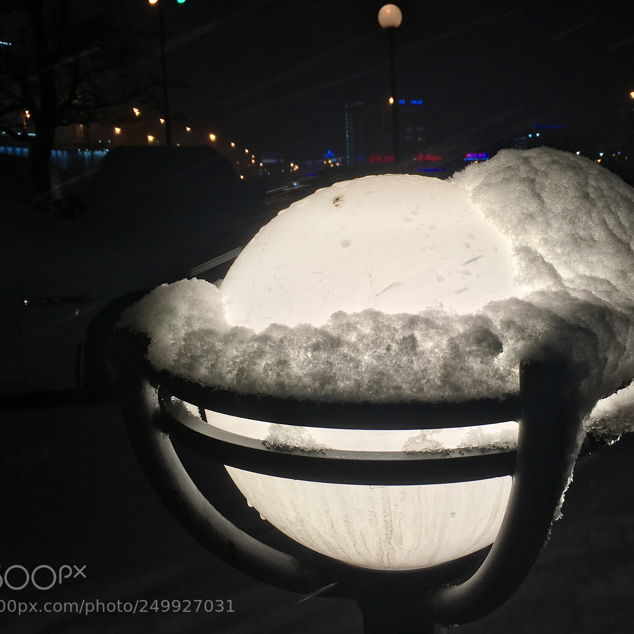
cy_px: 324
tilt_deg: -10.2
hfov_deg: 46.9
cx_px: 385
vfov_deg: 47.2
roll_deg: -0.7
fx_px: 725
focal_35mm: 35
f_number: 2.2
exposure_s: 1/120
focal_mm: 4.15
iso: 25
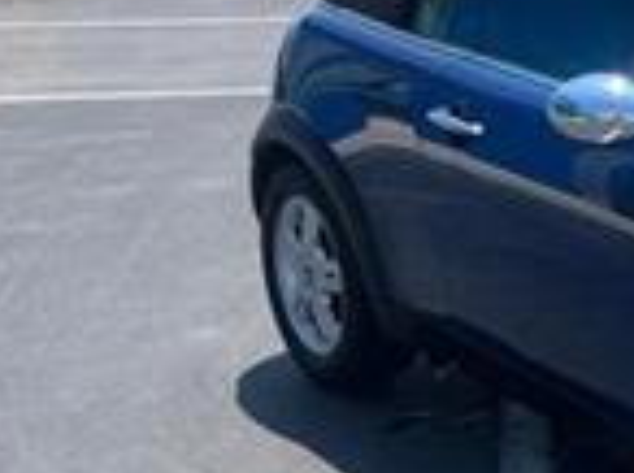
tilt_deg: -17.7
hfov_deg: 18.4
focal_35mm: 90
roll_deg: -2.0
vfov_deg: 16.4
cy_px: 265
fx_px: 1646
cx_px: 1038
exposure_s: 1/3460
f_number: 1.5
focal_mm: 5.7
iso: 50
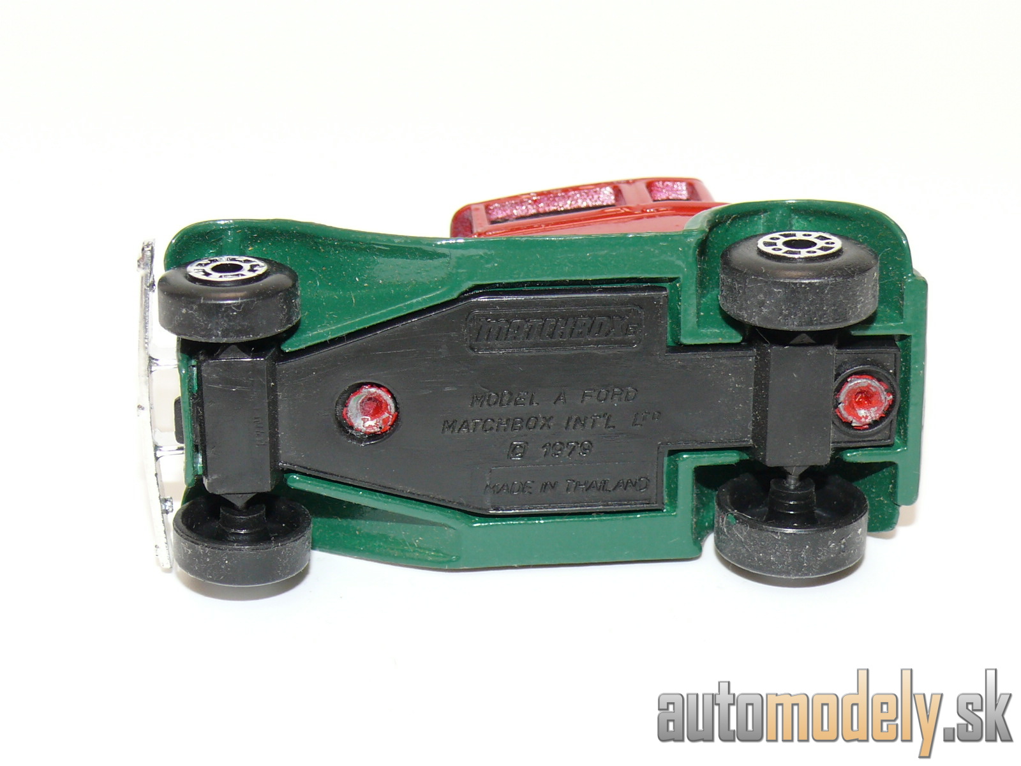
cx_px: 510
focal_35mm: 89
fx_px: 2625
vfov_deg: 16.6
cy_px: 383
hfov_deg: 22.0
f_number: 4
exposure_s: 1/30
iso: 100
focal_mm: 12.5
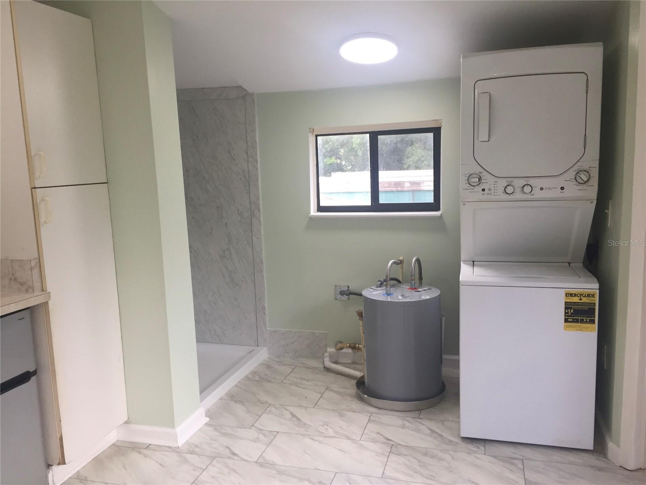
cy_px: 242
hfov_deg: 61.7
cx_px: 323
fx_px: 541
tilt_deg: -9.4
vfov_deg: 48.2
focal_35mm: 29
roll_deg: +0.6
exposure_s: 1/40
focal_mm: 4.15
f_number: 2.2
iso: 32
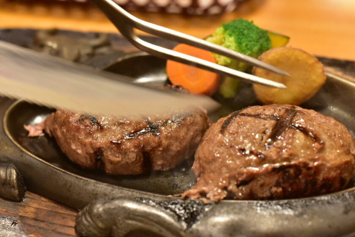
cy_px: 103
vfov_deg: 22.3
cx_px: 142
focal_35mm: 61
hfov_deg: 32.8
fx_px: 602
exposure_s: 1/80
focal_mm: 50
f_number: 4.5
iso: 2500
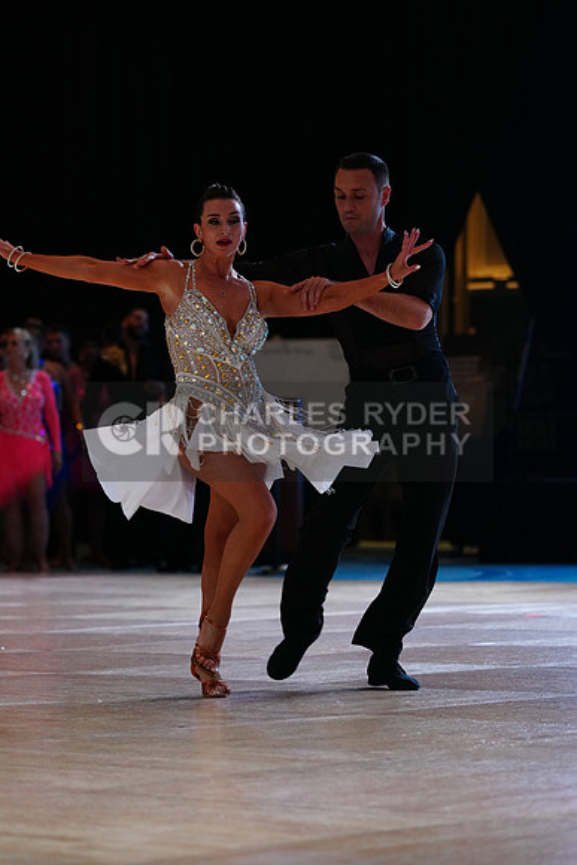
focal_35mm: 158
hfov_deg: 8.7
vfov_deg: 13.0
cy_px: 432
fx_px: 3796
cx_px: 288
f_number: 4
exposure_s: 1/500
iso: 2500
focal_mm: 158
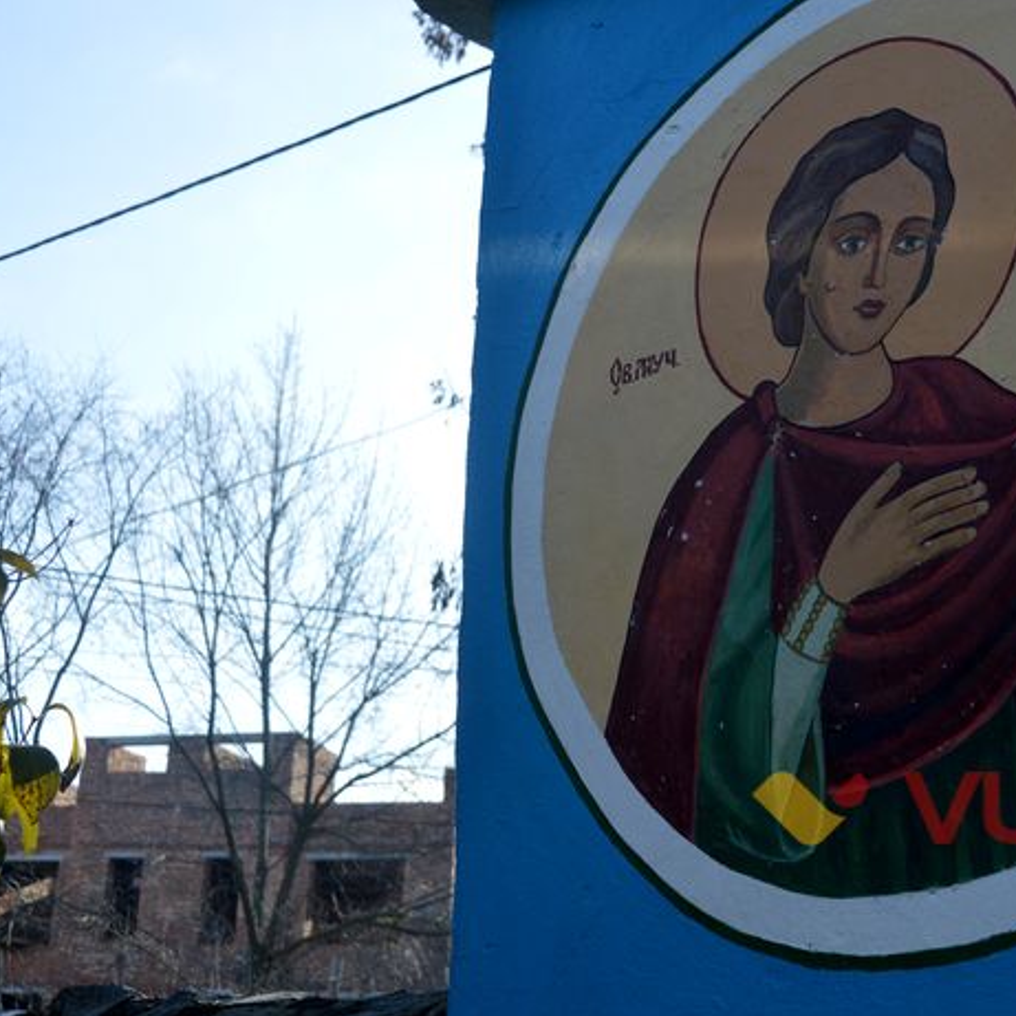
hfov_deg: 29.5
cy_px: 510
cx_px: 619
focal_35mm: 58
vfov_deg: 29.6
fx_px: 1926
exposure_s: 1/200
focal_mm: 30
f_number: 7.1
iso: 100
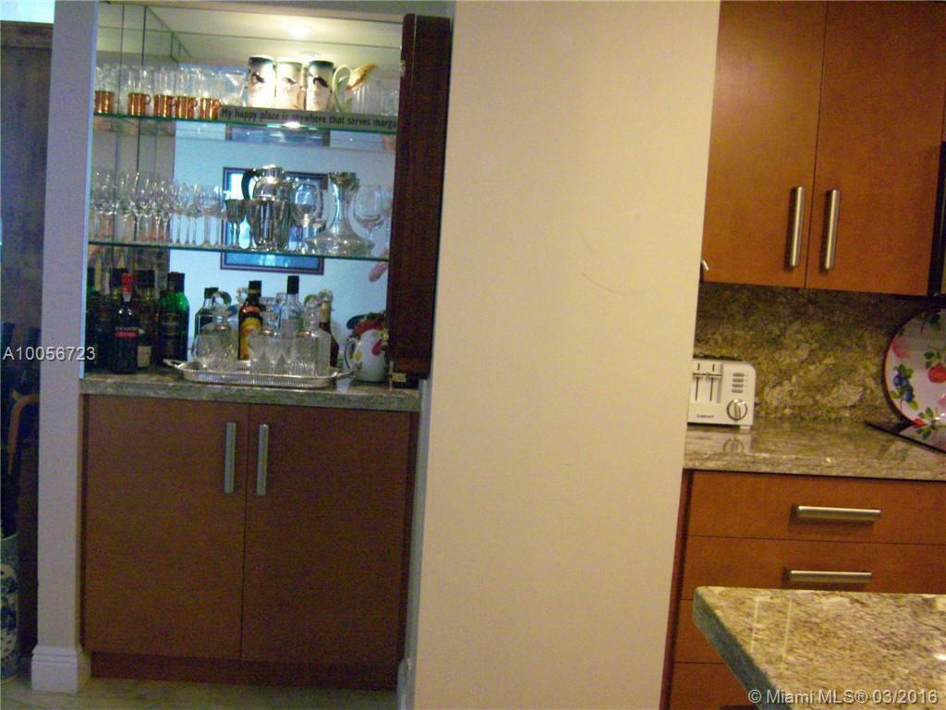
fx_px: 984
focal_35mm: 36
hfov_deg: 51.4
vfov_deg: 39.7
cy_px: 355
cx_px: 473
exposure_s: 1/60
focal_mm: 7.5
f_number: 2.8
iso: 1600
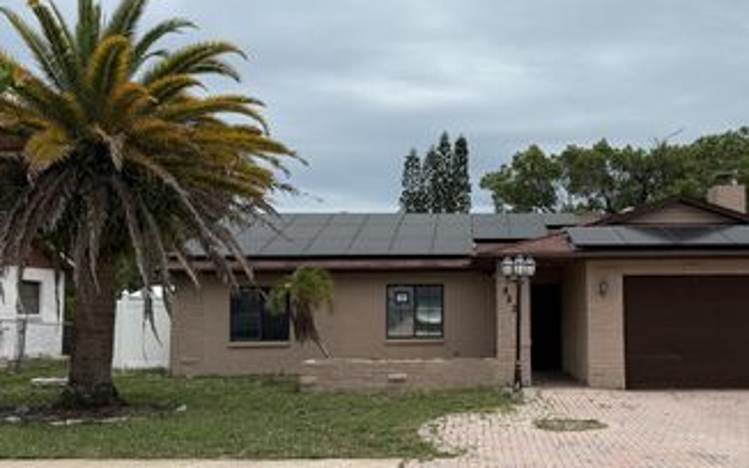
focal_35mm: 39
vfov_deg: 32.8
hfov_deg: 49.4
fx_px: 796
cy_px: 256
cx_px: 503
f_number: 1.78
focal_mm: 6.76
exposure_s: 1/8130
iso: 80
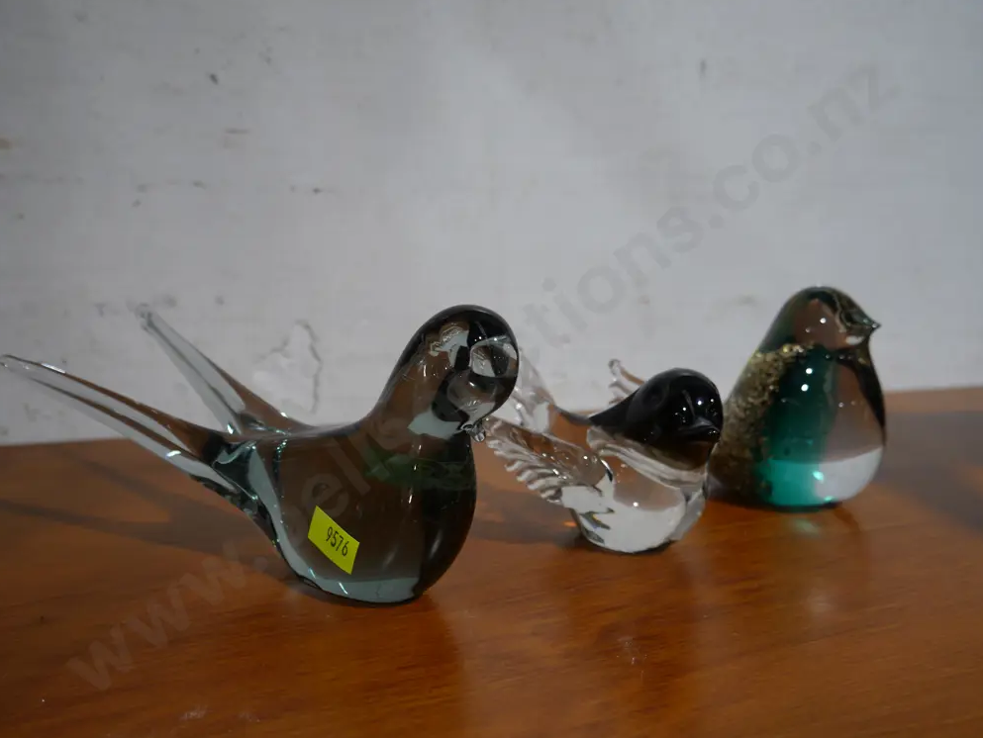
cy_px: 377
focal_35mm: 33
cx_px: 482
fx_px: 938
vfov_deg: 43.0
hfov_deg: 55.3
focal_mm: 16
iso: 320
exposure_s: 1/60
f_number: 3.6
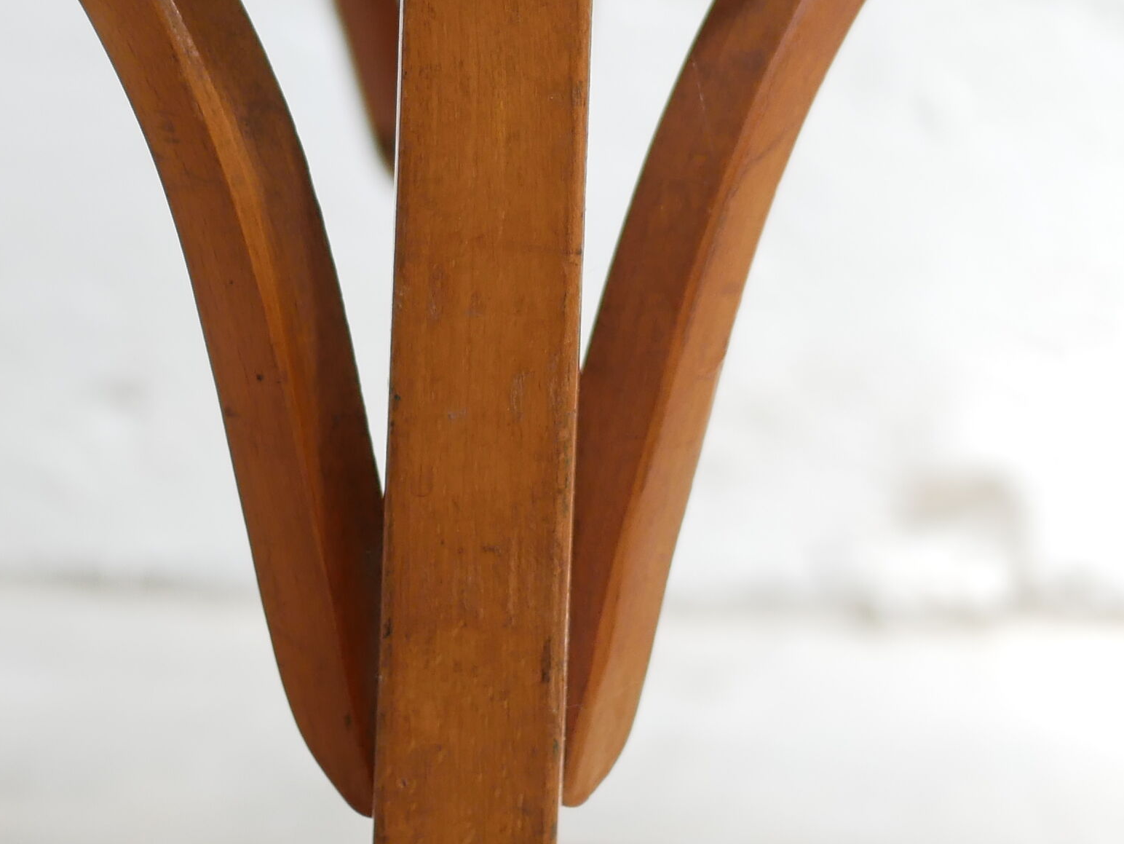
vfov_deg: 12.3
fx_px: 3865
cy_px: -44
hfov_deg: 16.5
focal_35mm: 119
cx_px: 454
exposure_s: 1/60
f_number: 1.7
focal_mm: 20
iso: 250
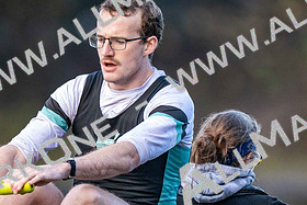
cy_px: 111
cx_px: 86
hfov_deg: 1.7
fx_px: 10596
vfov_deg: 1.1
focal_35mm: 1242
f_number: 4
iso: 3600
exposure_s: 1/2500
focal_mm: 600
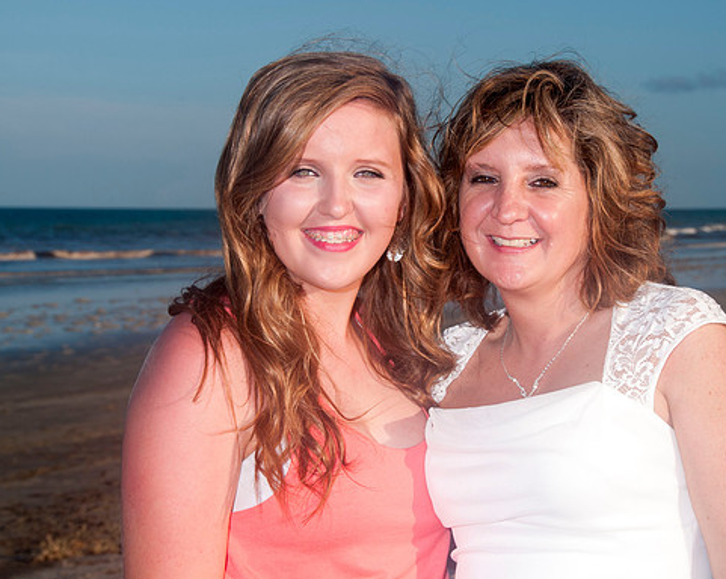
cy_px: 291
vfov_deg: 15.5
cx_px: 400
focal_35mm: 99
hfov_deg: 19.4
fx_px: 2125
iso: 100
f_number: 11
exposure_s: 1/250
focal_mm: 56
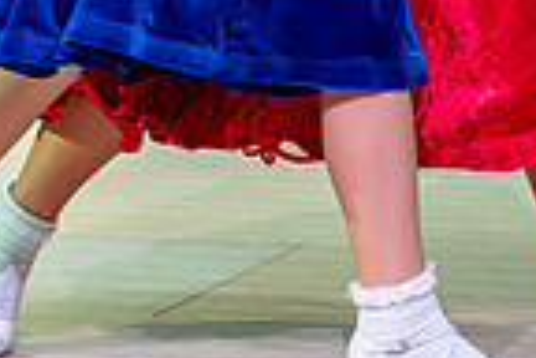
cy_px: -268
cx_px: 294
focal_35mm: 294
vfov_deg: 4.6
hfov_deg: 7.0
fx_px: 4377
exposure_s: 1/500
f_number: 2.8
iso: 3200
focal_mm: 94
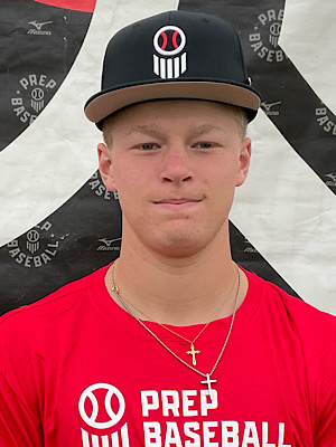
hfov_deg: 48.2
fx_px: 375
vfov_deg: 61.7
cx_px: 168
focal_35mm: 29
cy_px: 224
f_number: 1.8
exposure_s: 1/210
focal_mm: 3
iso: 16
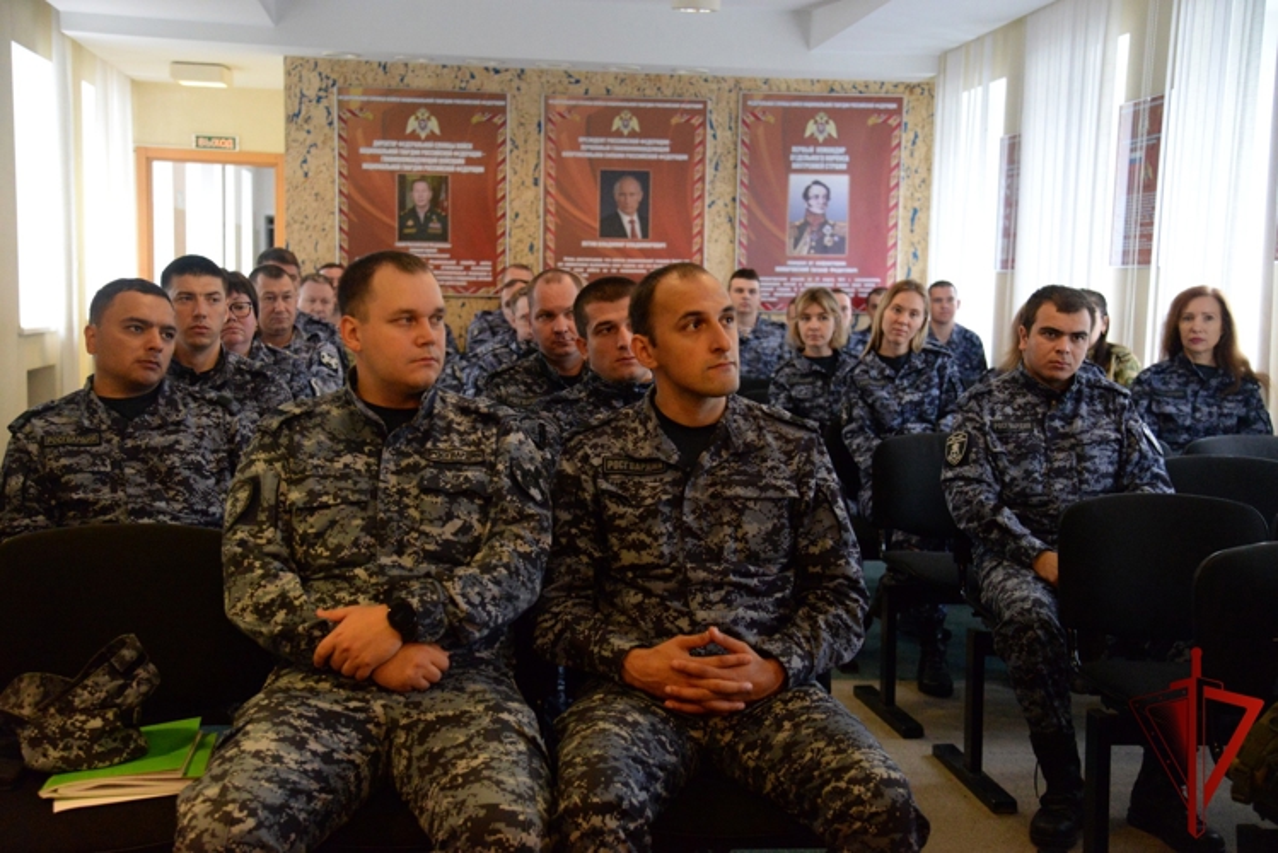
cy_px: 426
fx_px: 1634
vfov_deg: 29.3
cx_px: 639
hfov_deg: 42.7
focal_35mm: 46
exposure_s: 1/400
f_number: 4
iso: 6400
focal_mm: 46
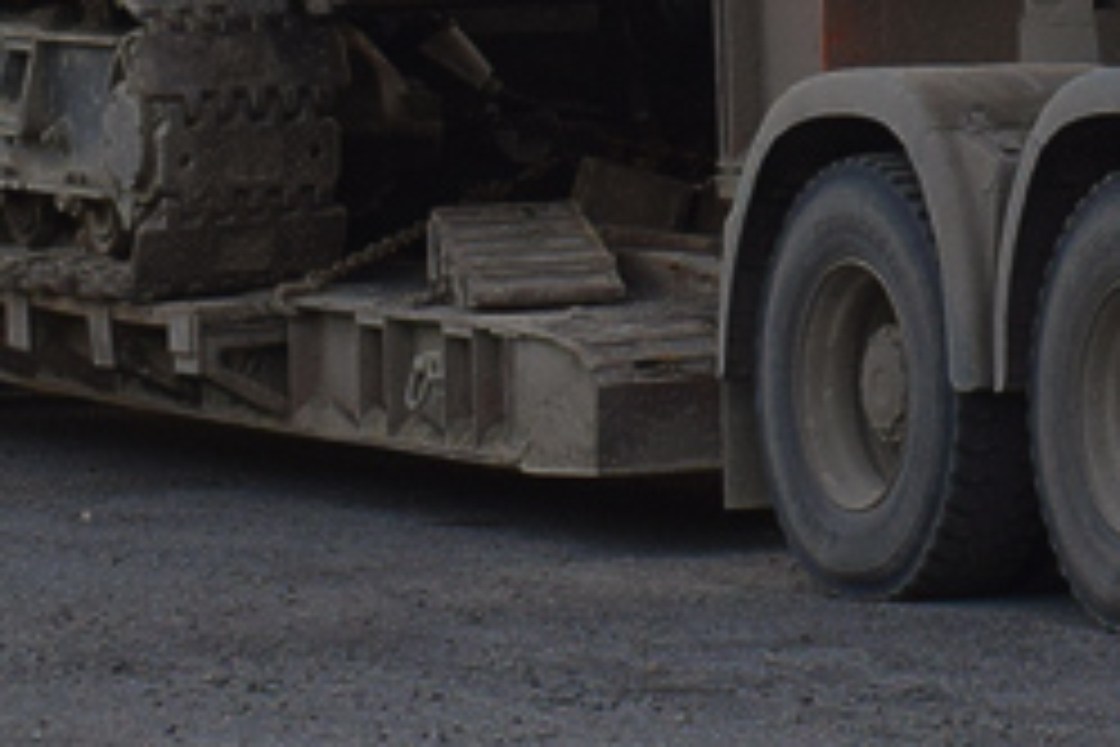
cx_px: 1619
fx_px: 6981
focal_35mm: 224
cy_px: -612
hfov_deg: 9.0
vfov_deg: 6.0
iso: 400
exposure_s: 1/200
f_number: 7.1
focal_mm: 31
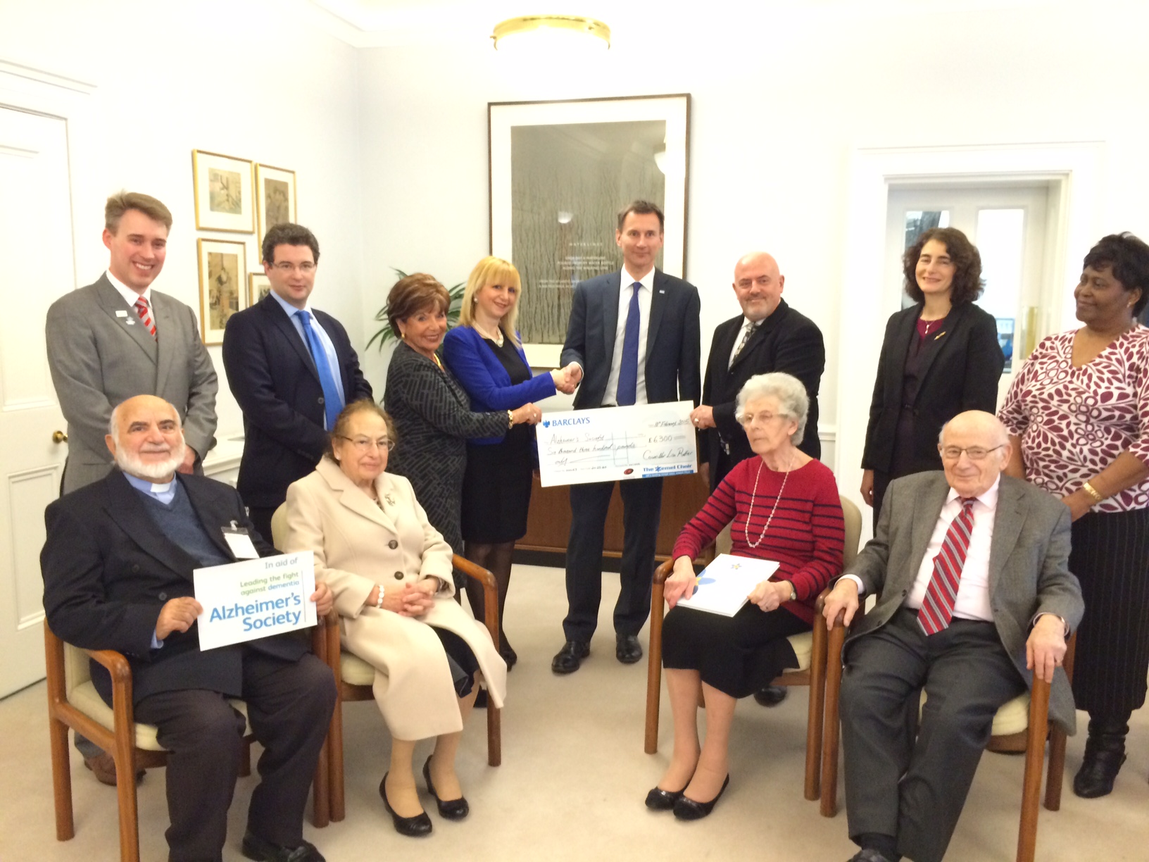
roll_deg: +0.0
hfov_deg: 61.7
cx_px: 574
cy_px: 431
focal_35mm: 29
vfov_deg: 48.2
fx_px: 963
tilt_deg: -6.6
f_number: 2.2
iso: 320
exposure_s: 1/20
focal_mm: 4.15
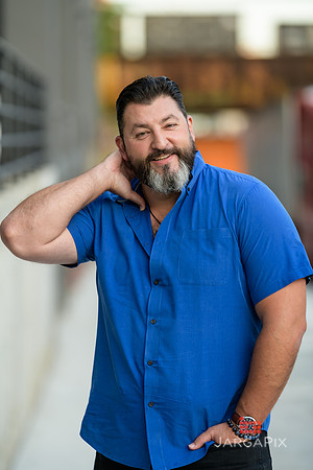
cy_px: 235
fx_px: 1760
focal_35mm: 135
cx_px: 156
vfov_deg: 15.2
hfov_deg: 10.2
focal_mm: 135
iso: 200
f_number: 2
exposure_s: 1/250
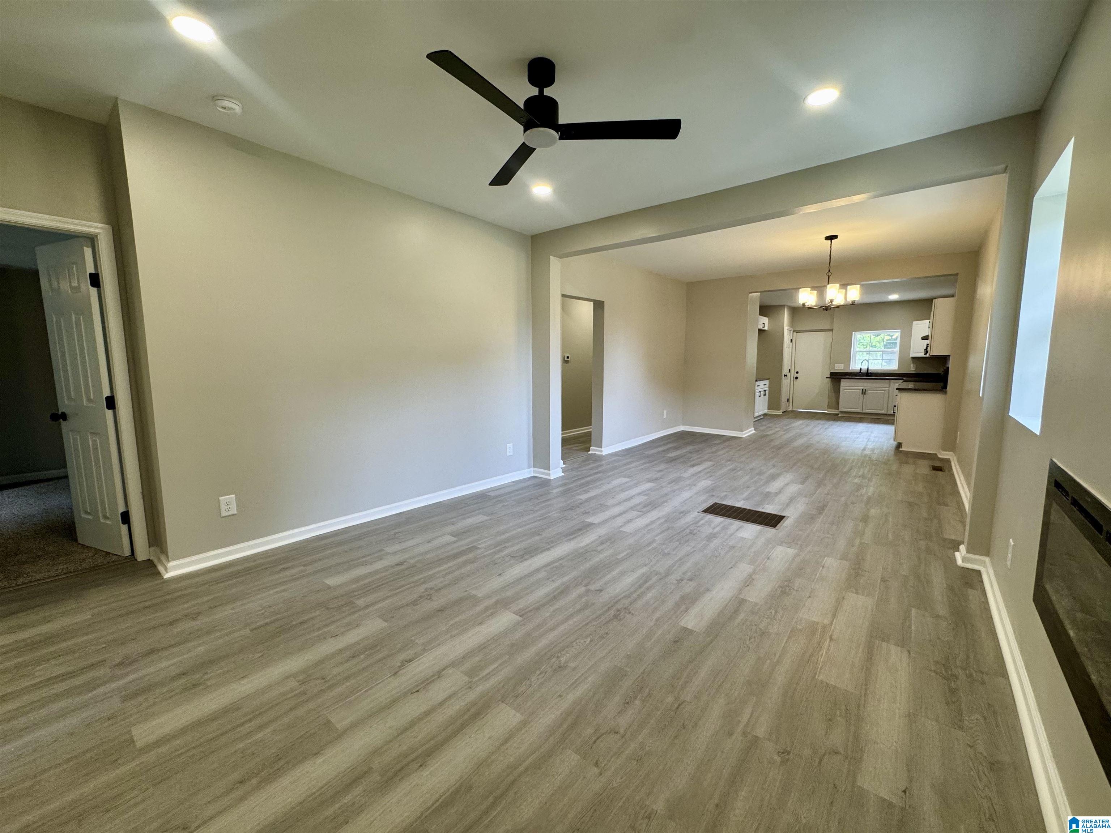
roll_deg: +0.2
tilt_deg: -7.6
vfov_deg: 85.7
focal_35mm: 14
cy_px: 416
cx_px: 556
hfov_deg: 102.1
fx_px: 449
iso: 160
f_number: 2.2
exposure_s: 1/120
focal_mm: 2.22
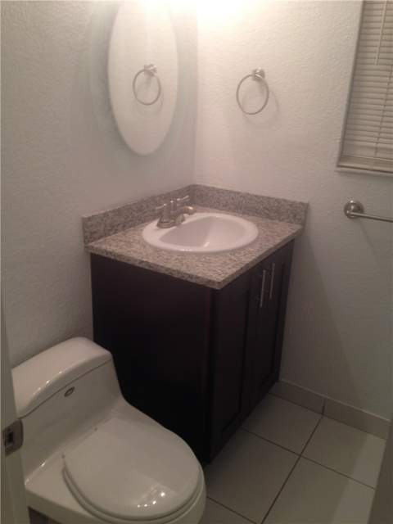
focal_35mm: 33
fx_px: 500
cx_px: 196
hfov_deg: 42.9
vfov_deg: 55.4
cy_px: 262
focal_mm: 4.12
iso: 64
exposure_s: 1/20
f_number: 2.4
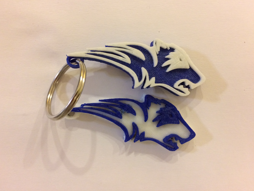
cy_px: 93
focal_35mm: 30
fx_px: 220
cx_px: 124
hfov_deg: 60.0
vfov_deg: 46.8
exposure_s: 1/20
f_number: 2.2
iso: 320
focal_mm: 4.15
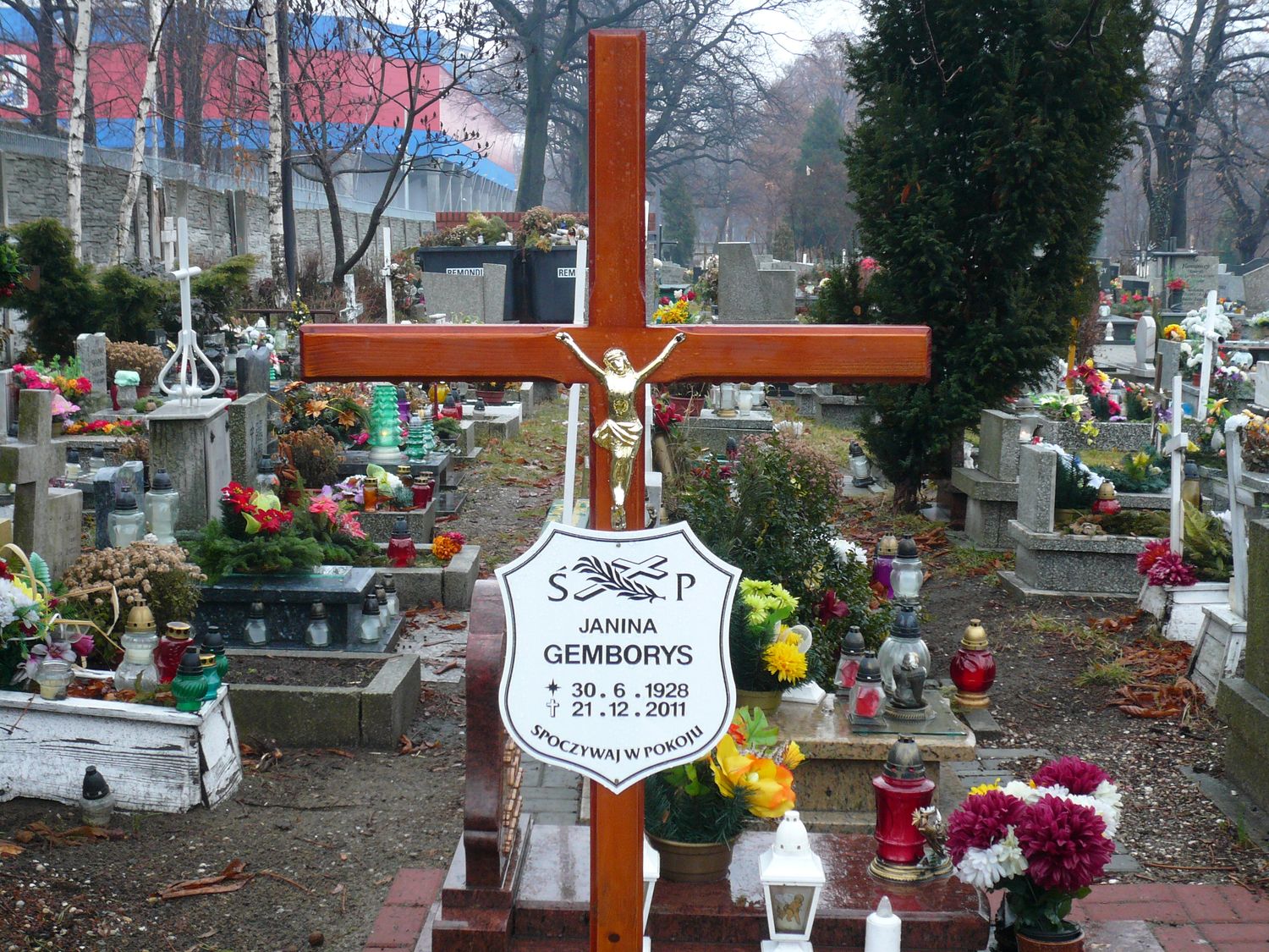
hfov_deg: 38.9
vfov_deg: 29.7
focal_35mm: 49
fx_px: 1796
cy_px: 476
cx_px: 634
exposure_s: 1/30
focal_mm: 8.1
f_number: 3.6
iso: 100
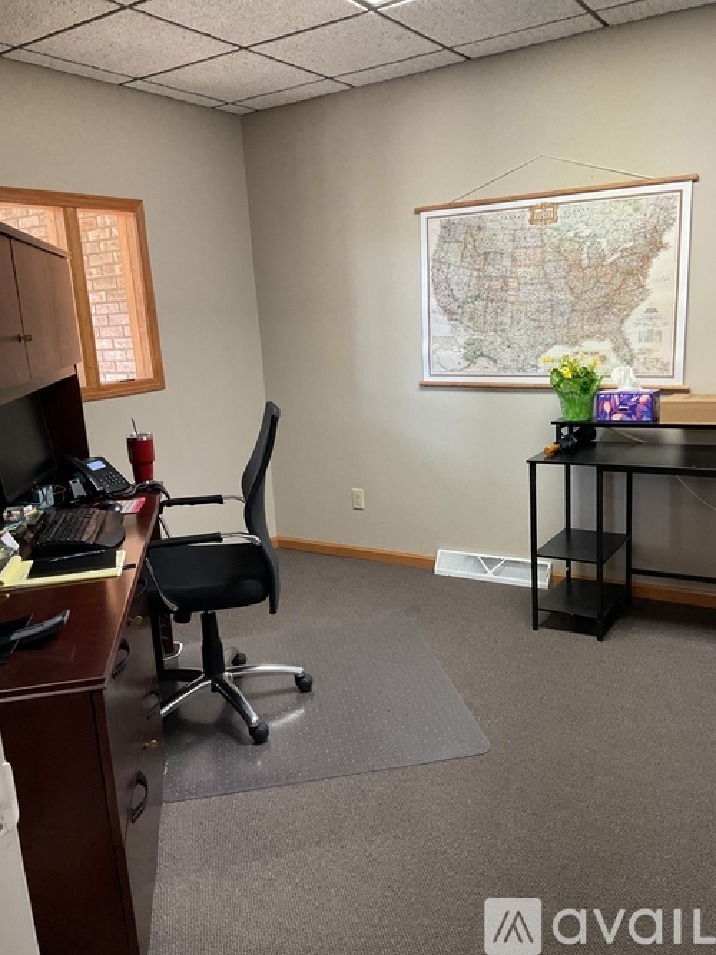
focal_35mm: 29
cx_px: 358
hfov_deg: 48.2
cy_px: 478
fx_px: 800
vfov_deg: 61.7
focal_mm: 3
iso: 125
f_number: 1.8
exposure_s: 1/60
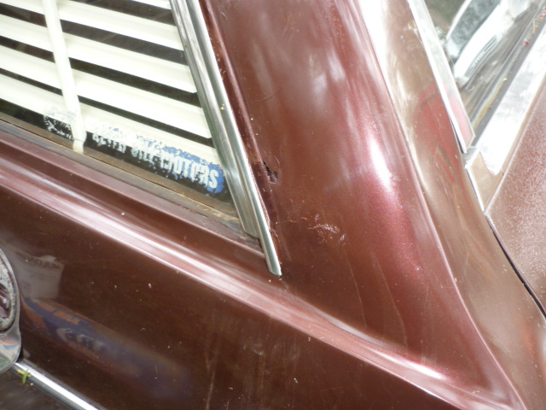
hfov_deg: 55.4
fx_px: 521
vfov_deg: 42.9
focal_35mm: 33
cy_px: 205
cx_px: 273
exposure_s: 1/60
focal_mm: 5.5
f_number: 2.8
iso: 100
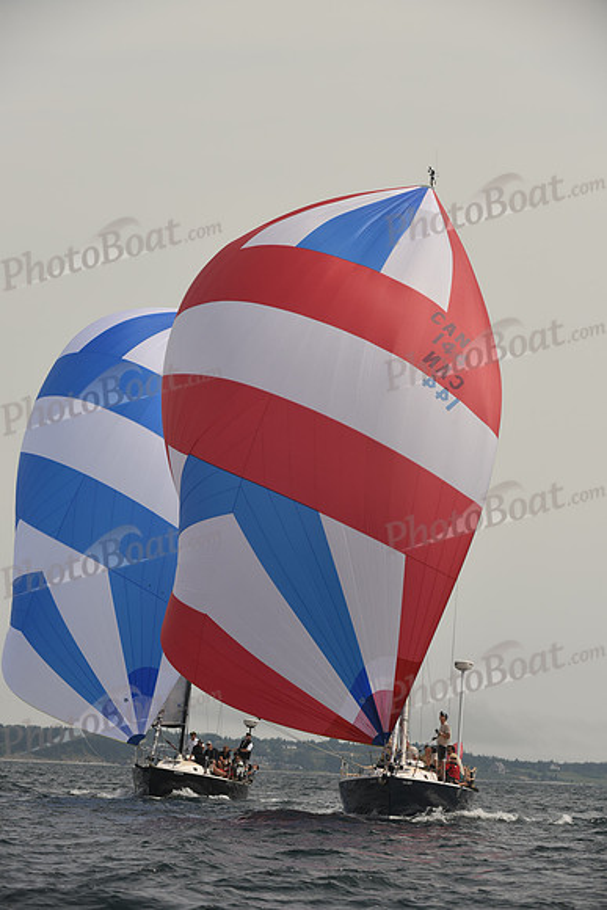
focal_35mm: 200
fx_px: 5055
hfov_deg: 6.9
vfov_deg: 10.3
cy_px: 455
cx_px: 304
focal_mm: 200
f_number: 7.1
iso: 250
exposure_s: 1/1000
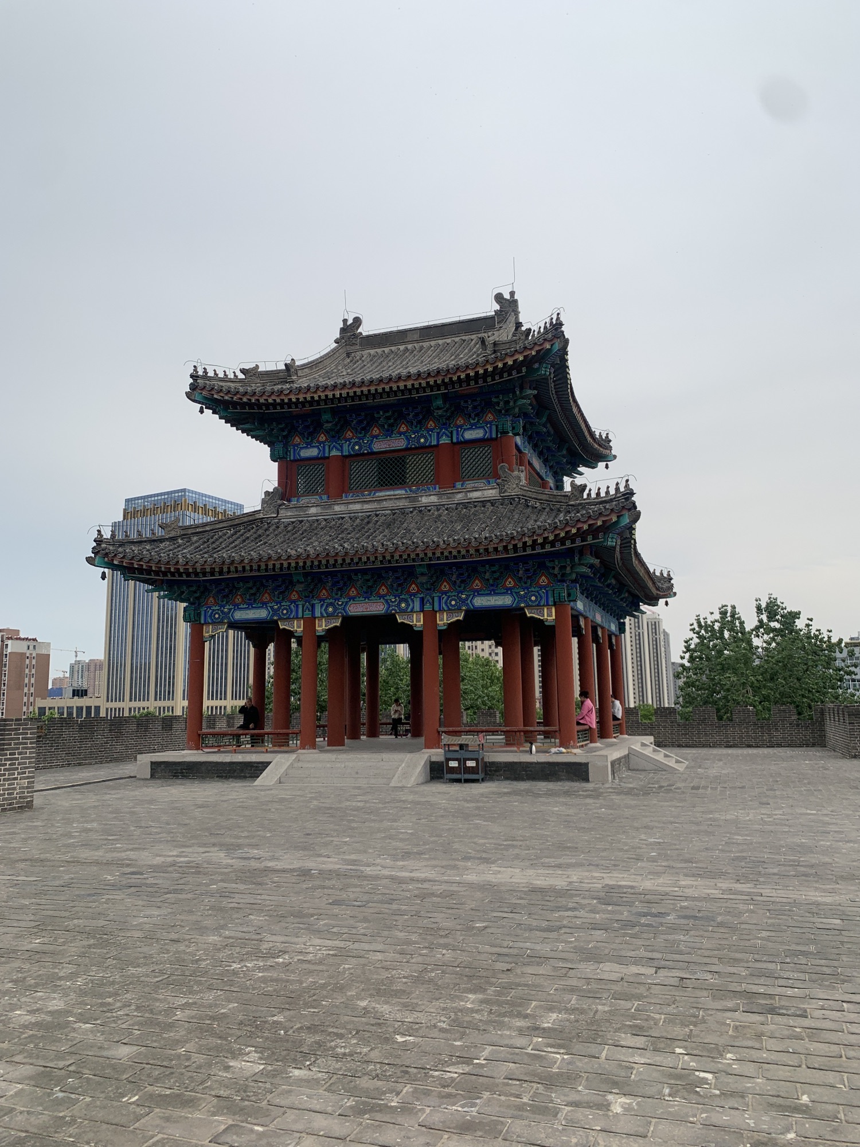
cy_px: 574
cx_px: 430
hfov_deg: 53.1
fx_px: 861
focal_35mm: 26
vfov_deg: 67.3
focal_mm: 4.25
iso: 25
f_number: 1.8
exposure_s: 1/1634
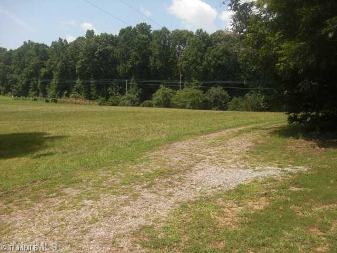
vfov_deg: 39.7
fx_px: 350
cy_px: 126
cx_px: 168
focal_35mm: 36
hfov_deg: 51.4
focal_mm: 6.3
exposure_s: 1/640
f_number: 2.8
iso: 50
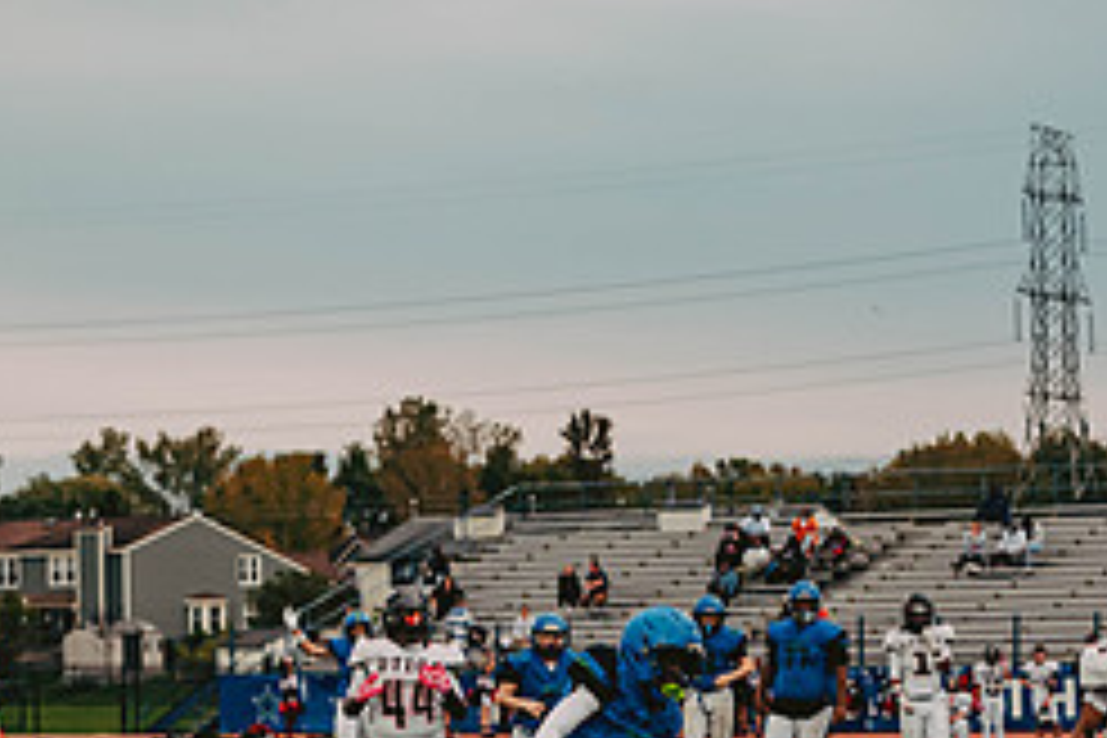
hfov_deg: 12.4
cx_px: 778
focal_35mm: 165
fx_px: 5073
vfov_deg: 8.3
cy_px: 673
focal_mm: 70
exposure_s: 1/640
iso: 800
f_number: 3.2
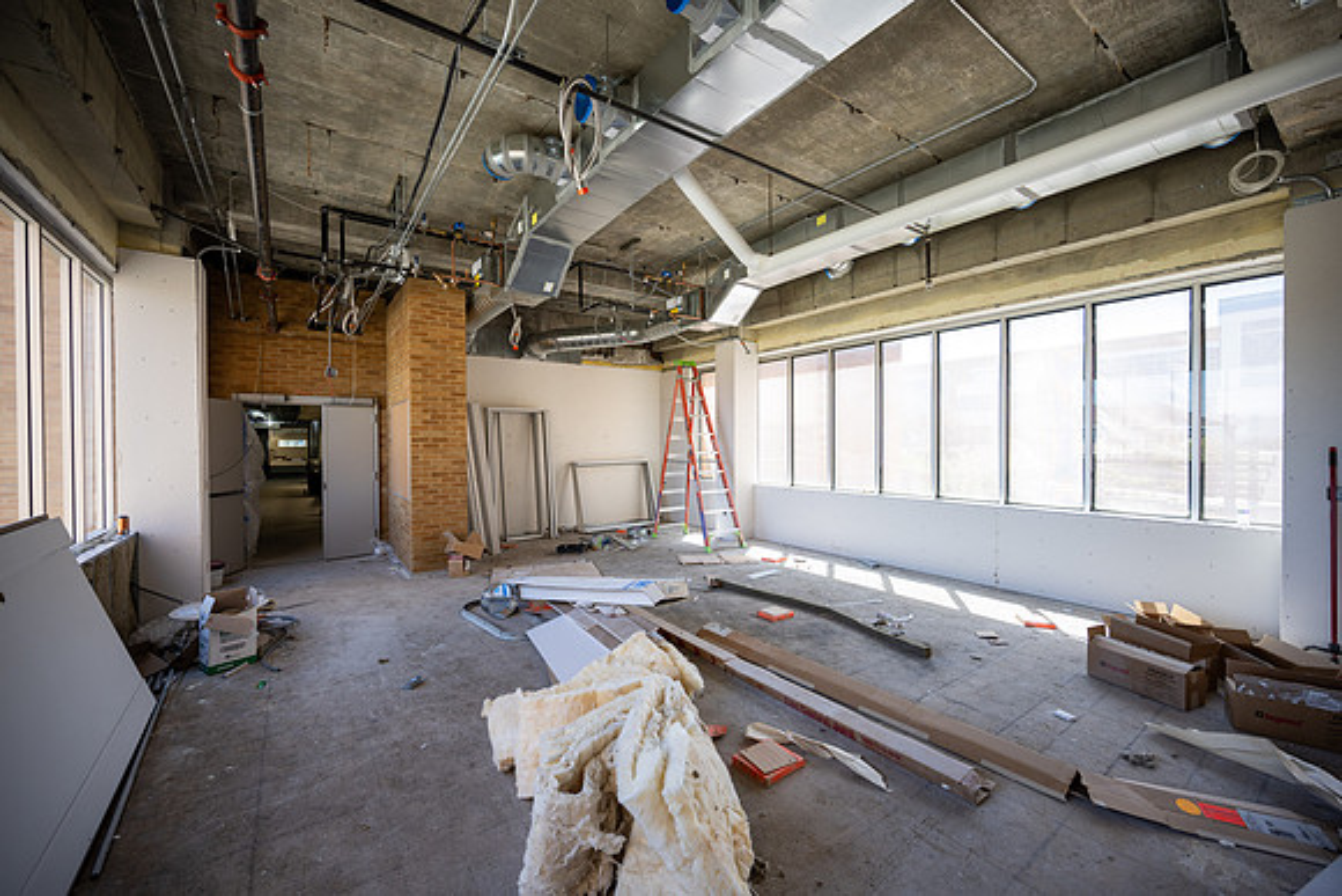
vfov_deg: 81.2
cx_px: 671
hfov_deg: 104.2
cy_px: 448
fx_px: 522
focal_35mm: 14
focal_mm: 14
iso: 200
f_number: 4
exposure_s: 1/100
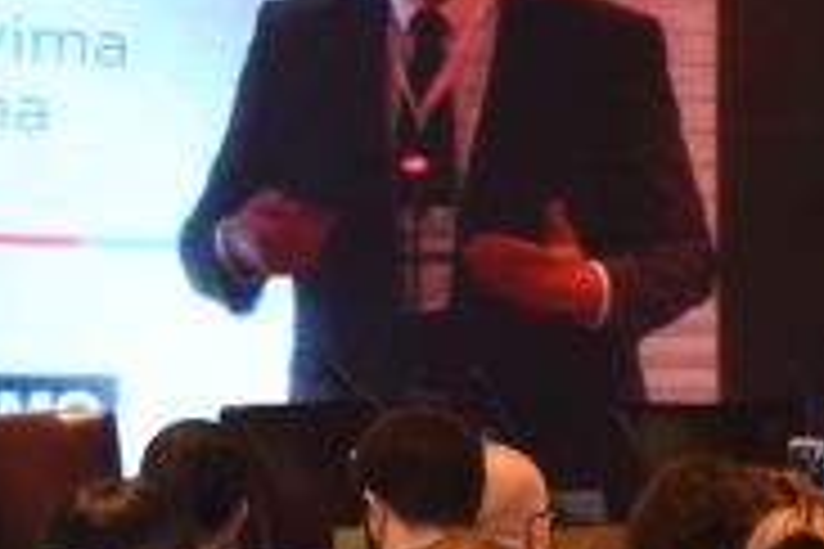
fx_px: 4257
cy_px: 531
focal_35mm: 186
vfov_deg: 7.4
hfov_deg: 10.0
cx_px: 1779
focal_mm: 34
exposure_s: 1/100
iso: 720
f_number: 4
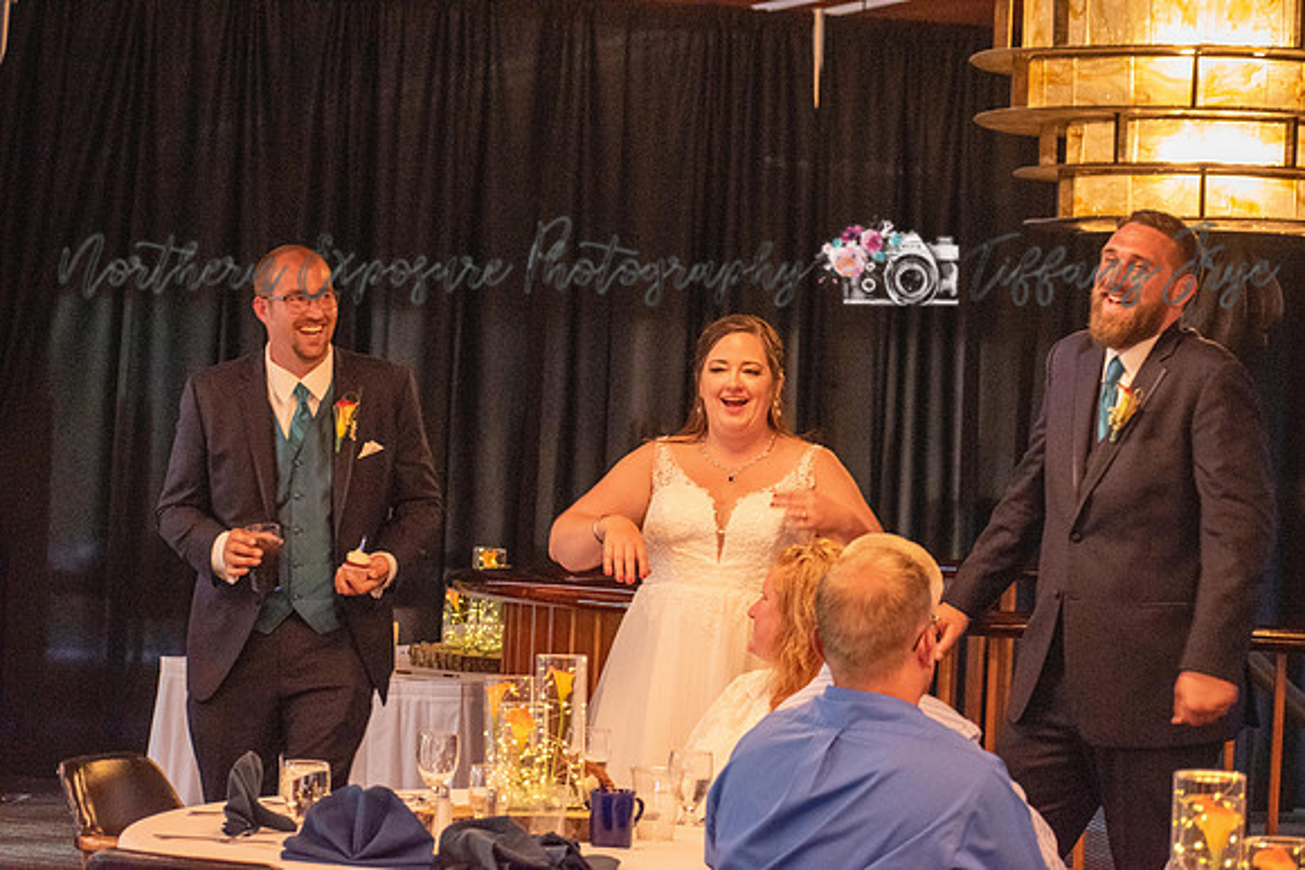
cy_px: 435
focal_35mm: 117
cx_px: 652
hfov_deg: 17.5
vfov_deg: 11.7
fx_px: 4242
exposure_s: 1/60
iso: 5600
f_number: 4.8
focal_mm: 78
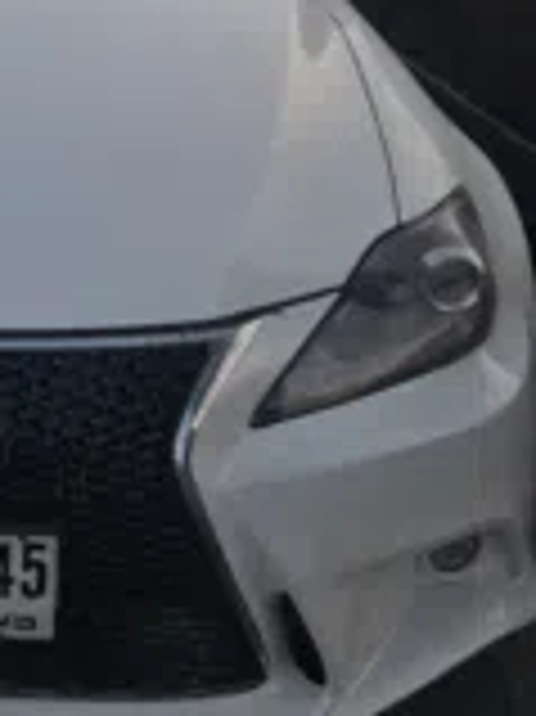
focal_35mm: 58
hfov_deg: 23.4
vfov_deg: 31.2
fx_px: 1199
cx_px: -81
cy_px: 32
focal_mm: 5.4
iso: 80
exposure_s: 1/807
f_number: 1.8
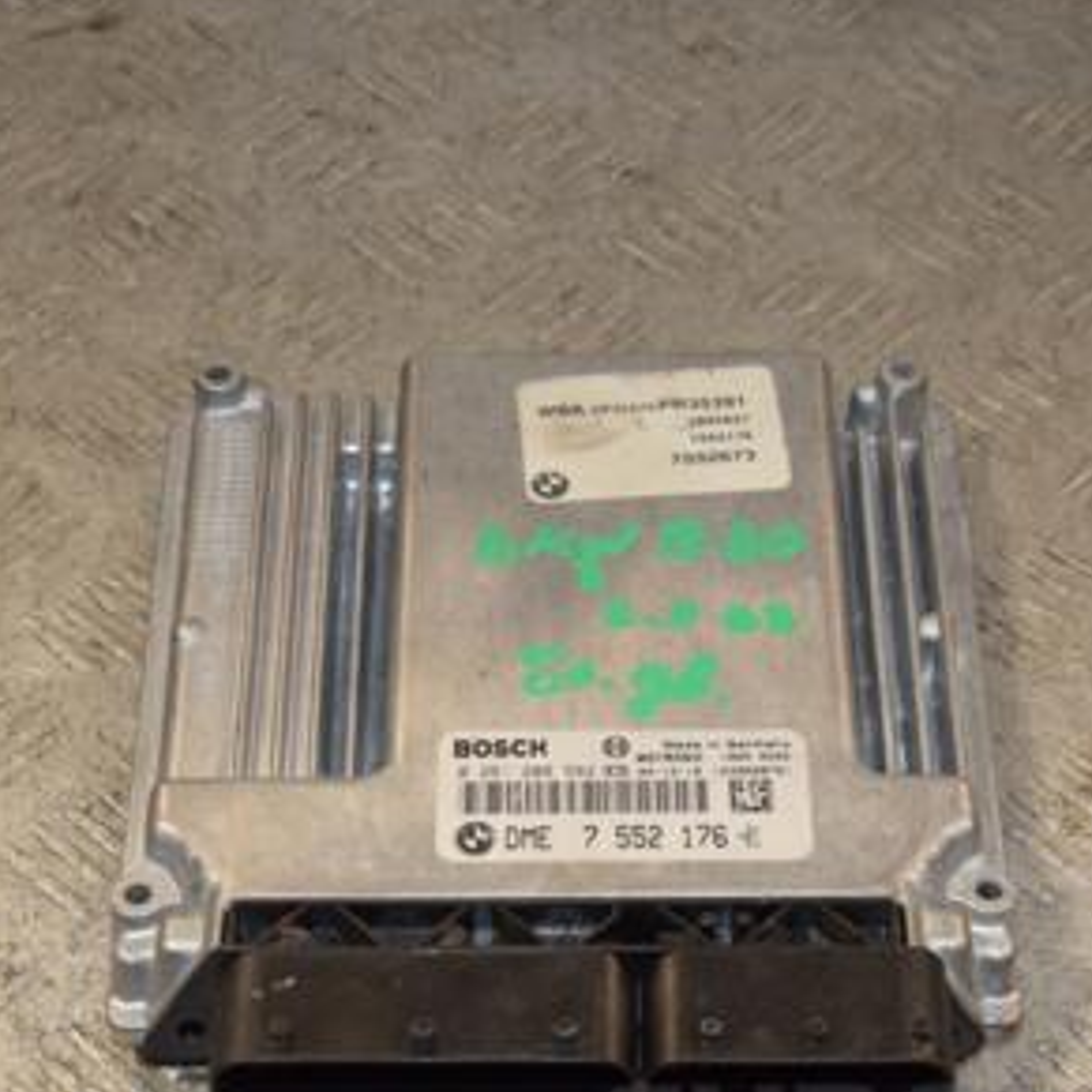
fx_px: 3569
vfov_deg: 17.4
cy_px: 642
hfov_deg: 17.4
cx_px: 537
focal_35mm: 100
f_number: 6.3
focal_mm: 38
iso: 800
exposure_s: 1/200
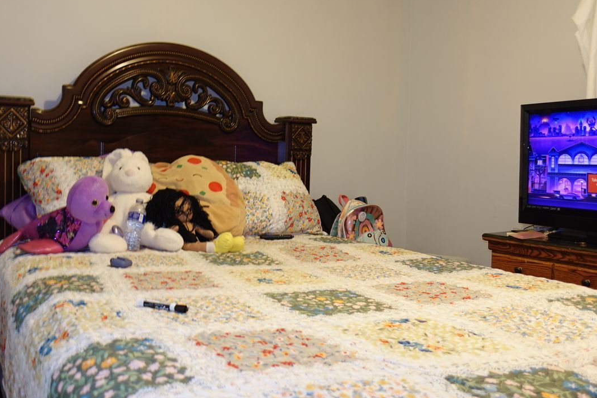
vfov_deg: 38.8
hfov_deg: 55.1
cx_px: 222
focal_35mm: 34
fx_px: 564
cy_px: 174
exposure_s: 1/30
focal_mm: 9.4
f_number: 1.8
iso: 160
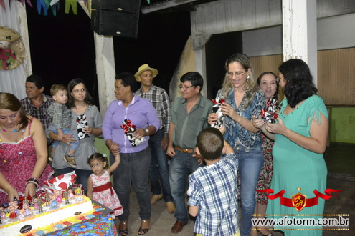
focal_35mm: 30
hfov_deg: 61.9
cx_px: 178
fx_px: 296
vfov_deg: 43.6
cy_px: 118
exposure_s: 1/60
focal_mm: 20
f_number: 3.5
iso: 3200
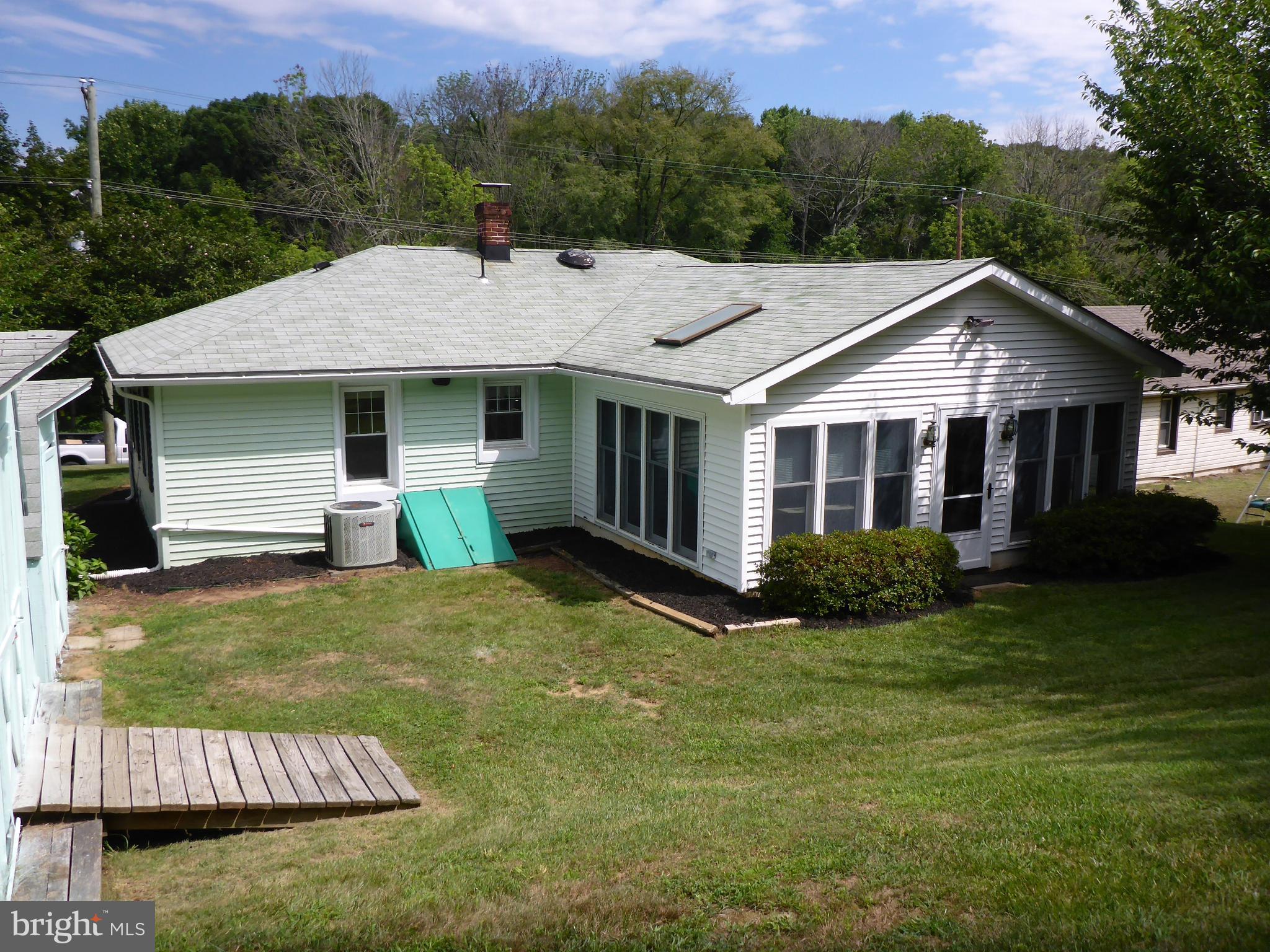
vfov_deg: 49.7
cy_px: 476
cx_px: 635
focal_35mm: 28
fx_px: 1027
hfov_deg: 63.4
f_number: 3.3
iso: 100
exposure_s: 1/1300
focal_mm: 4.9
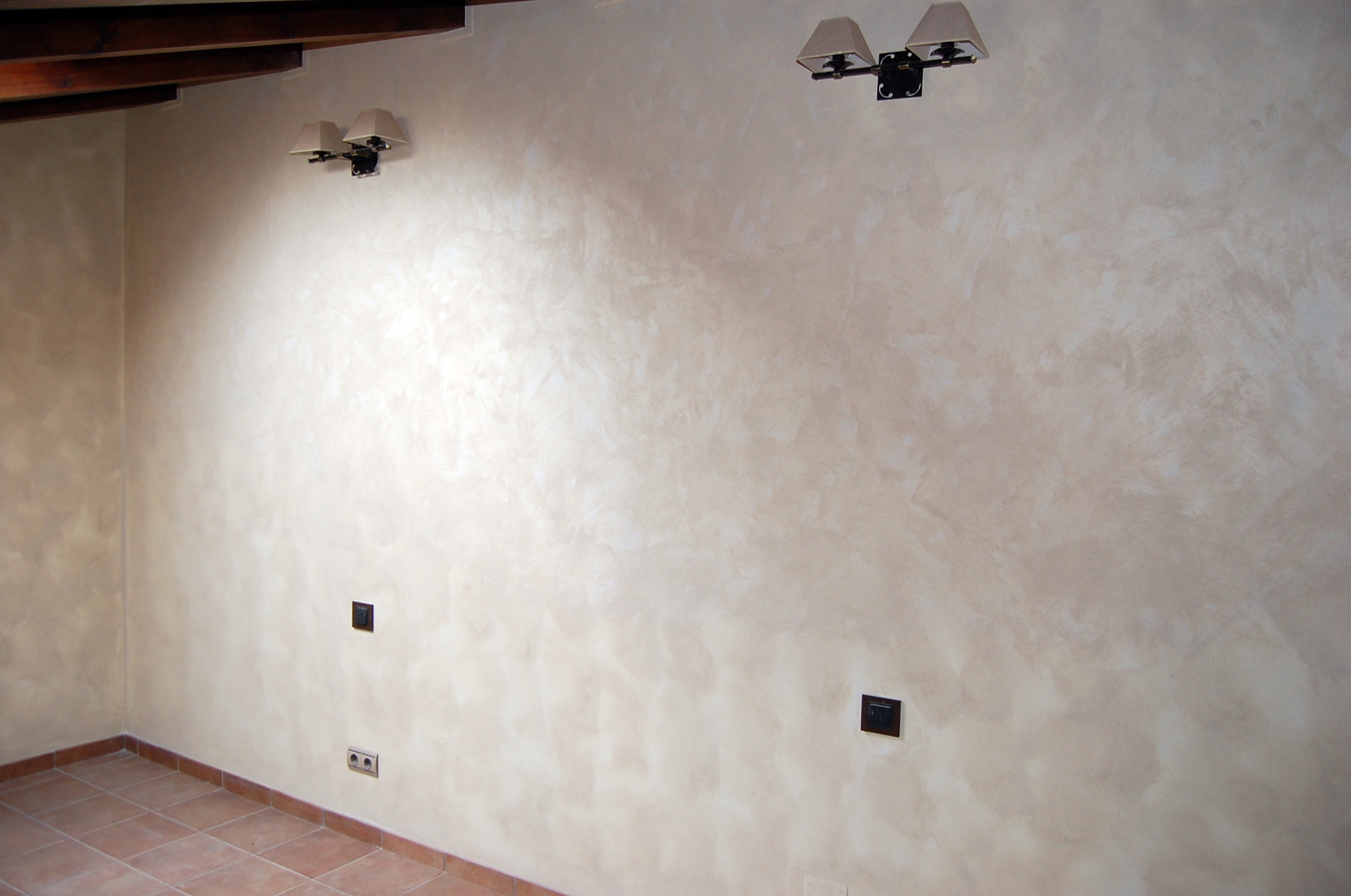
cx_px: 676
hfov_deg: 67.5
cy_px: 448
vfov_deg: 47.8
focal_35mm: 27
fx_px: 1012
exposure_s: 1/60
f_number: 3.5
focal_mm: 18
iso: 400
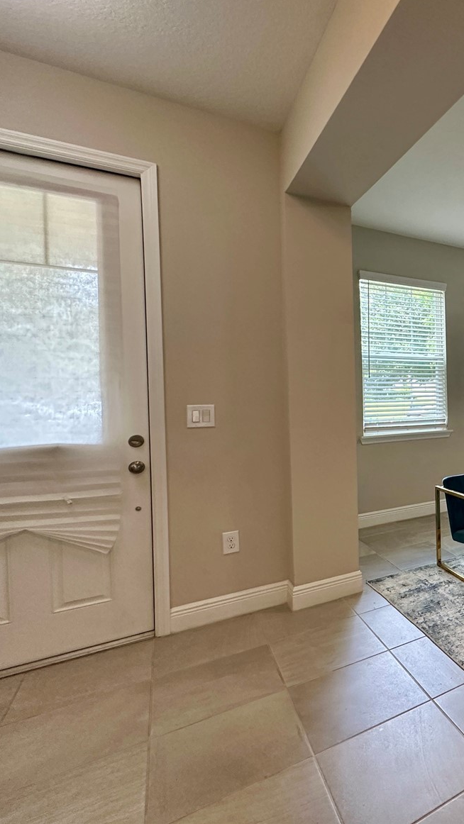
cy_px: 399
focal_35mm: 21
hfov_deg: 41.6
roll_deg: +0.4
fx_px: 459
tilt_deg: -0.7
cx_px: 521
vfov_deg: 83.8
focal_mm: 2.22
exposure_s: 1/120
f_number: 2.2
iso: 250
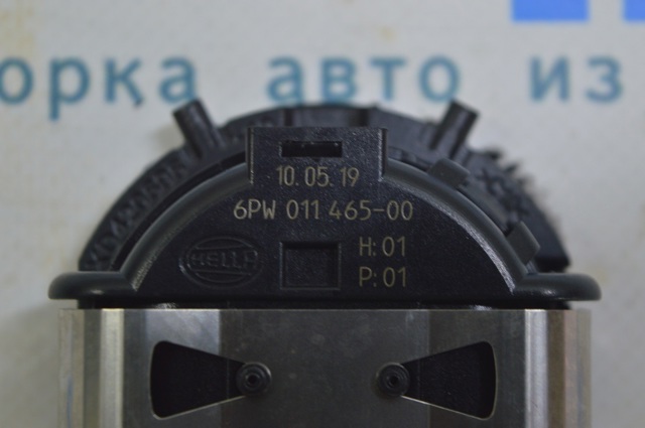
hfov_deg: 24.6
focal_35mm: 82
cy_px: 214
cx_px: 322
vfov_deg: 16.5
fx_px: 1476
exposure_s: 1/25
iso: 400
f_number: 5.6
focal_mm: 55
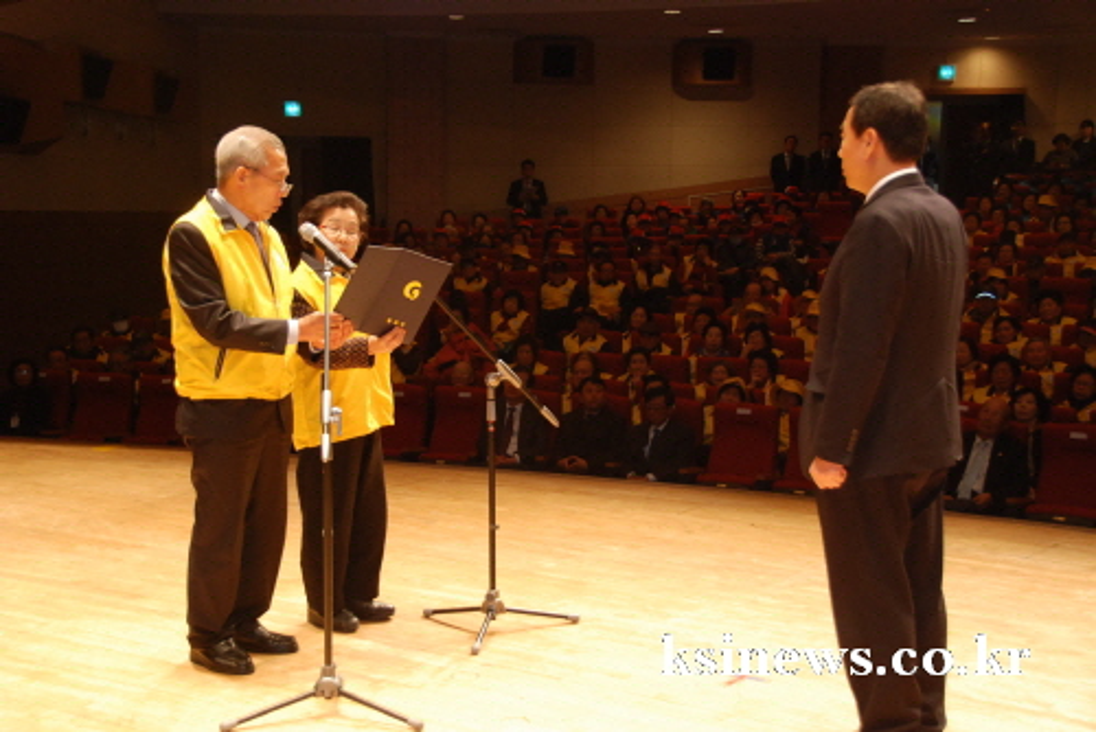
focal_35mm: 52
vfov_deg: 25.8
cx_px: 548
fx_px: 1599
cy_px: 366
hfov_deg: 37.8
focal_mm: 35
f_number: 5
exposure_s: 1/60
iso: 800
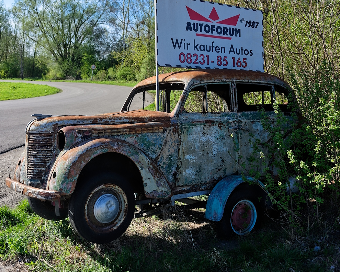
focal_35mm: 66
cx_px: 166
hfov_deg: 28.7
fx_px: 664
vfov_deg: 23.1
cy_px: 135
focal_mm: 58
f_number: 7.1
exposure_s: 1/125
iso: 64
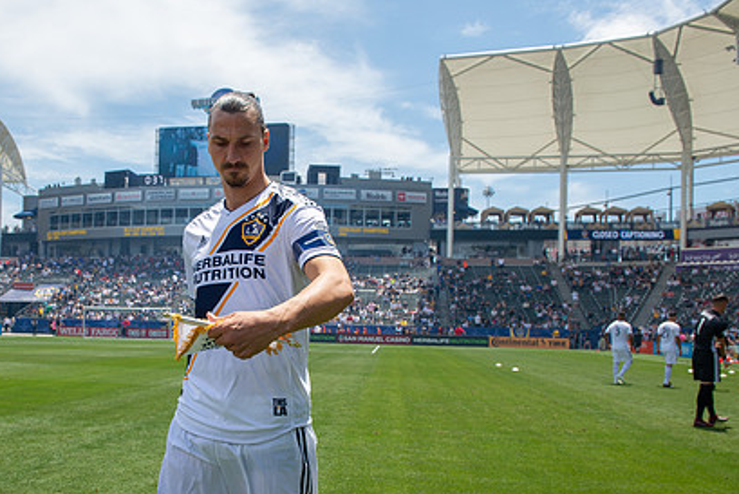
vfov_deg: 38.4
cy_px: 332
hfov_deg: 54.6
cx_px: 244
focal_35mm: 34
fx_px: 698
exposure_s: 1/1000
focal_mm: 24
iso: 200
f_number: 5.6
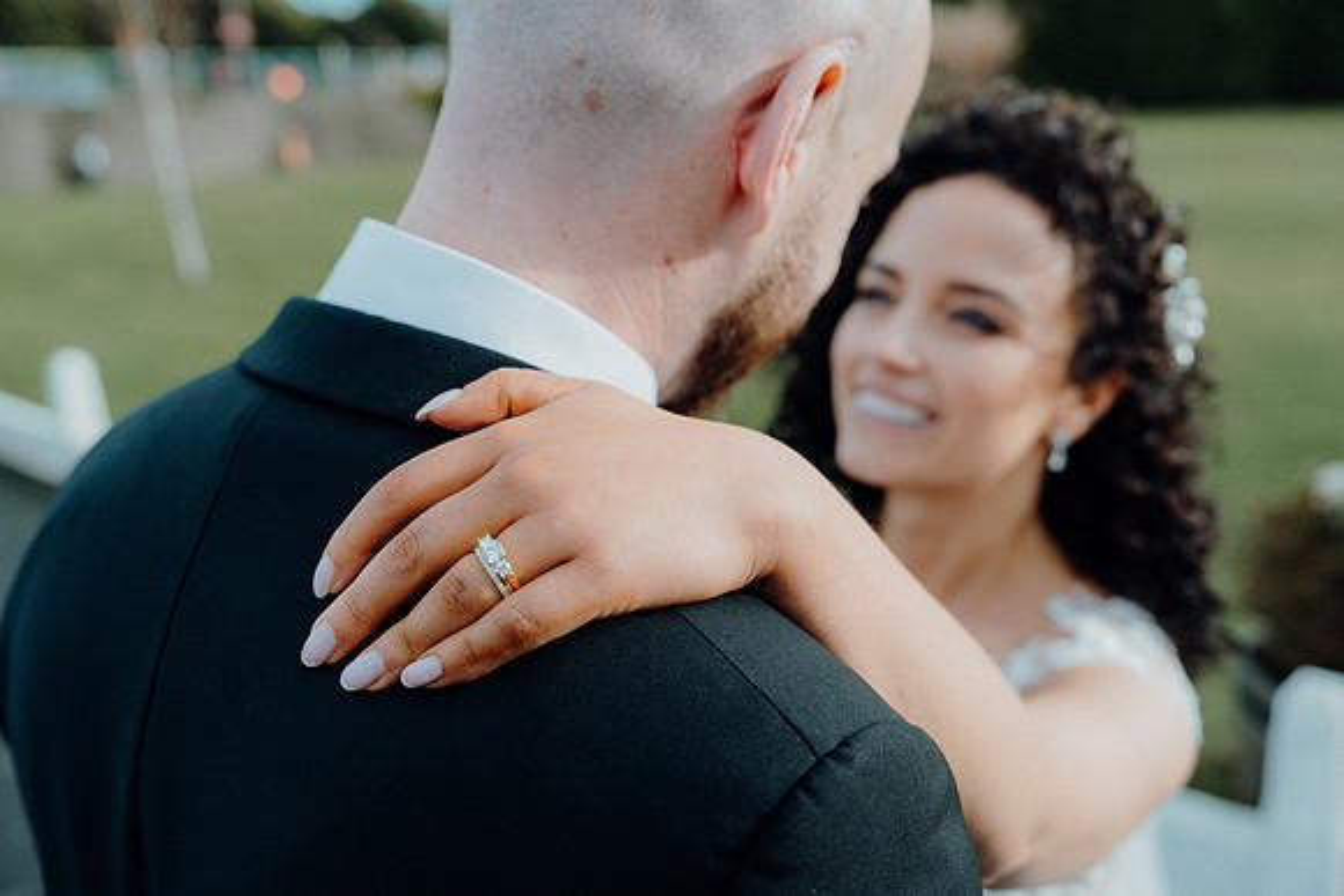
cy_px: 448
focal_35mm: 34
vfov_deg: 38.9
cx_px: 672
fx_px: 1270
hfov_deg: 55.8
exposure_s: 1/500
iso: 125
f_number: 3.5
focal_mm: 34
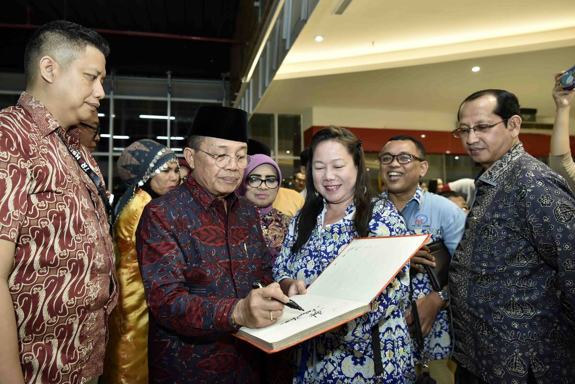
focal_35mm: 24
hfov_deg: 73.7
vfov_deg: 53.2
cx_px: 288
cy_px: 192
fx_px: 383
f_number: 3.5
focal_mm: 24
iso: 1000
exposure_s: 1/160
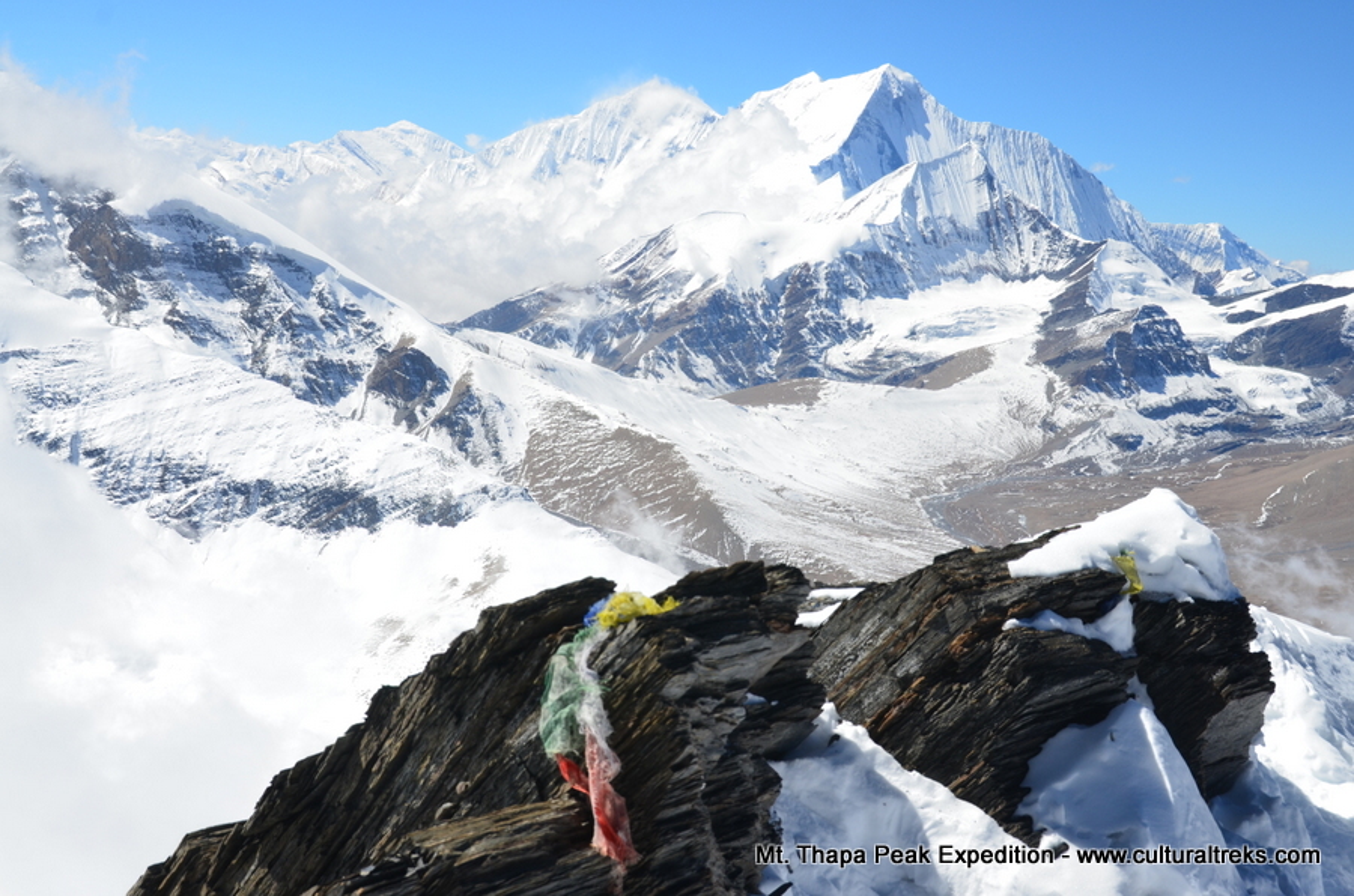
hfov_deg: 36.9
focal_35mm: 54
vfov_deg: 24.9
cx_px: 677
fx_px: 2027
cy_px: 448
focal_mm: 36
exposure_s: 1/400
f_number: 11
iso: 200
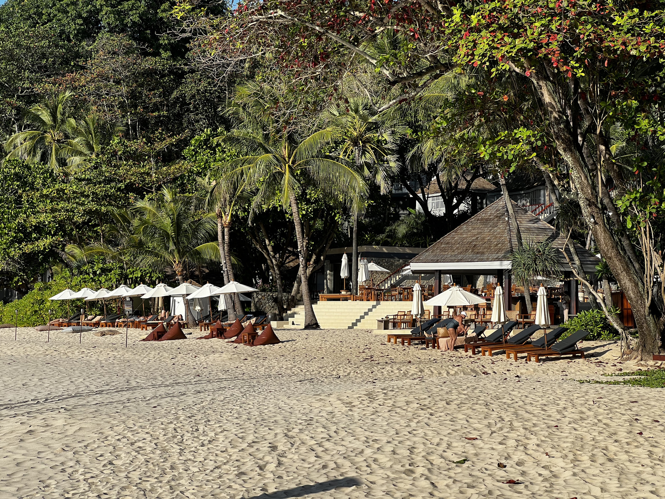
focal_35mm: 77
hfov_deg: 25.3
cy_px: 250
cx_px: 332
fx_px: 1479
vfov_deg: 19.1
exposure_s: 1/612
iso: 32
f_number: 2.8
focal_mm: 9
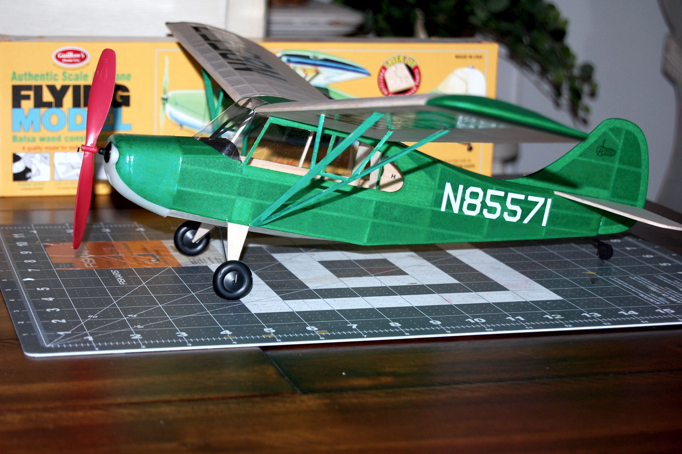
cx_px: 341
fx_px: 1562
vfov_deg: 16.5
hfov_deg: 24.6
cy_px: 227
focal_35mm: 82
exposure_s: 1/60
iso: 400
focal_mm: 55
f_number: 5.6
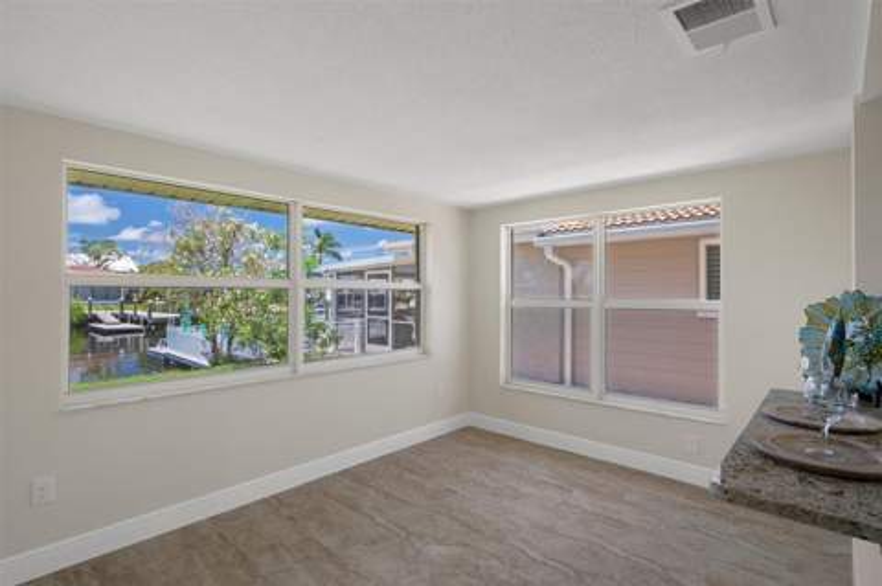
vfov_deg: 70.3
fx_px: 416
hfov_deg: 93.3
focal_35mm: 17
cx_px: 441
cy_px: 293
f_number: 9
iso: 320
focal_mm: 17
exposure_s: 1/10
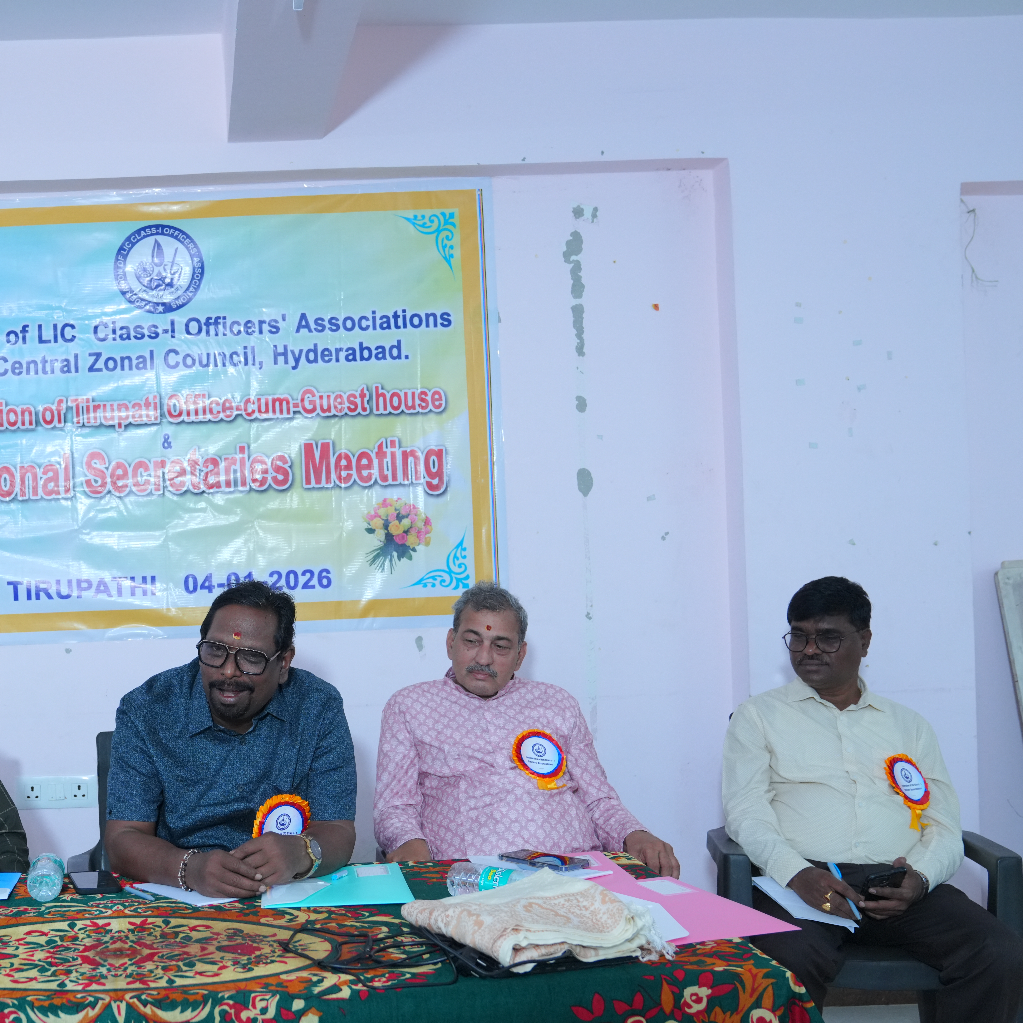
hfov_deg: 37.1
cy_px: 582
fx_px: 1471
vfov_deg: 38.3
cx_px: 212
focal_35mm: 44
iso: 1600
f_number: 4
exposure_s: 1/200
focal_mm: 29
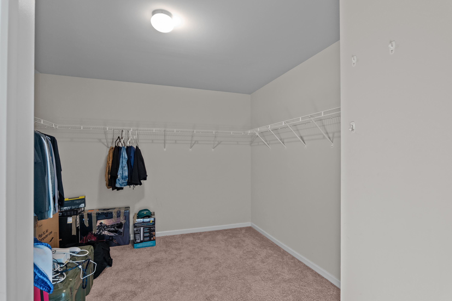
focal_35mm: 17
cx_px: 226
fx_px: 213
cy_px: 150
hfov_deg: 93.3
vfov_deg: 70.4
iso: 800
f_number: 8
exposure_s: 1/8
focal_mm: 17
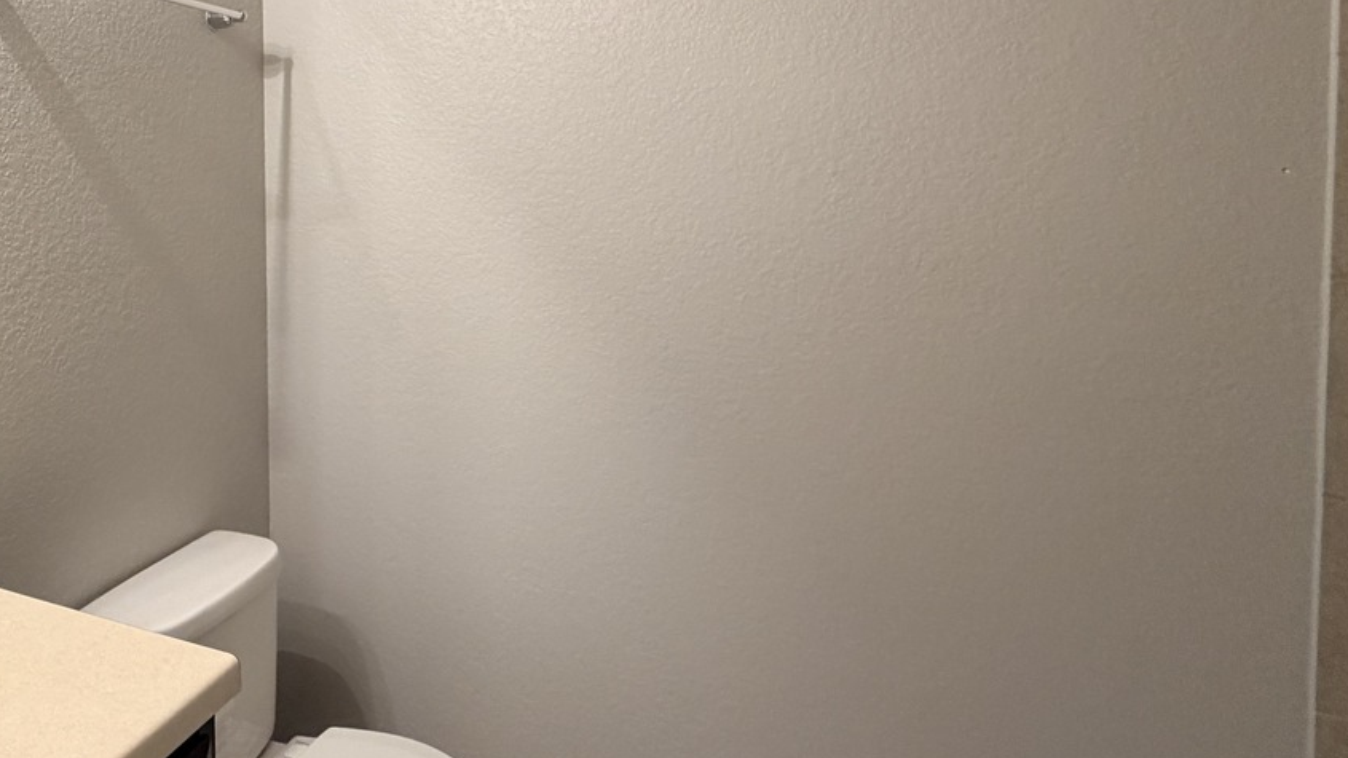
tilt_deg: -1.4
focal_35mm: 26
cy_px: 209
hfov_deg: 68.0
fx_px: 929
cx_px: 362
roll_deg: +0.5
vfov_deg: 43.2
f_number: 2.2
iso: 320
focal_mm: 2.22
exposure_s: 1/60
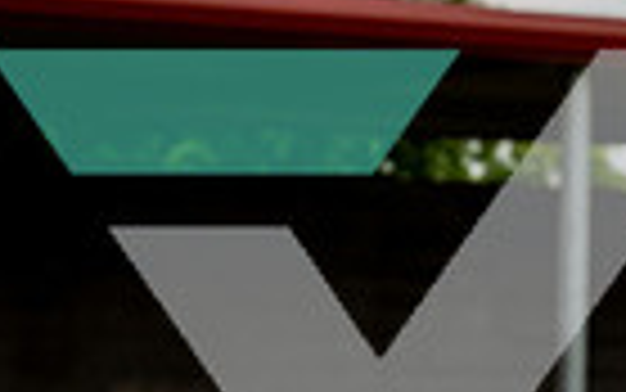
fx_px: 3908
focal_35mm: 229
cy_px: 273
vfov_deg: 5.7
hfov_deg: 8.8
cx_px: 1116
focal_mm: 50
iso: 50
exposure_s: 1/250
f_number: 8
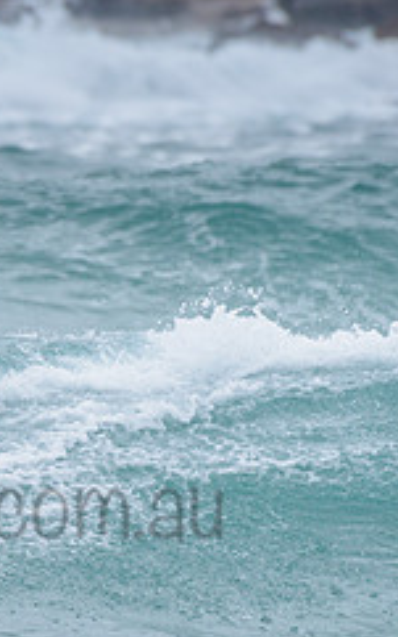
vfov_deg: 1.4
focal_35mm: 1498
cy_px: 430
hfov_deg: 0.9
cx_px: -228
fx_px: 26029
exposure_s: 1/1250
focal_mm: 500
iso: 500
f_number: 5.6
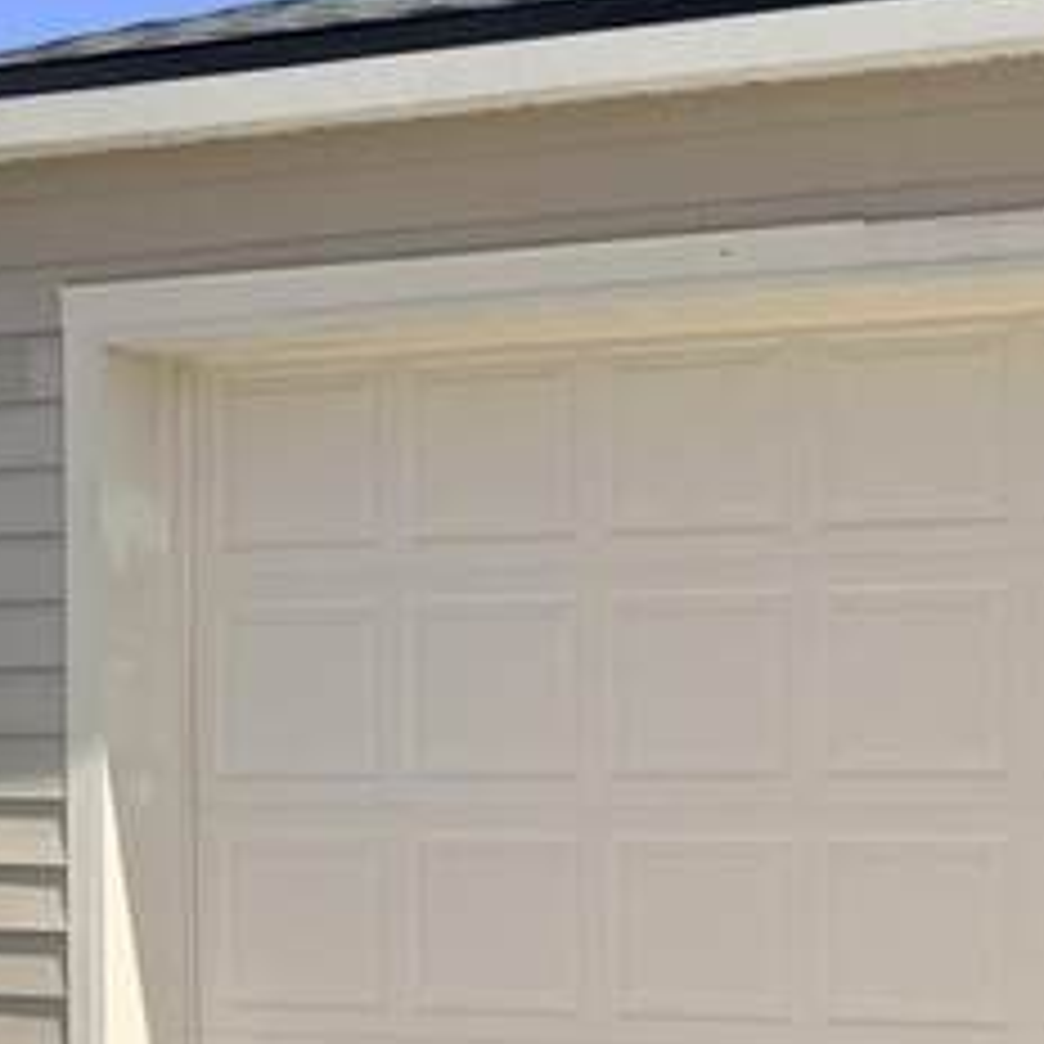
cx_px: 1836
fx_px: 3992
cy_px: 1130
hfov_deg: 13.5
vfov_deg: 14.6
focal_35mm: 117
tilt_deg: -3.6
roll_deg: -0.2
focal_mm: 6.76
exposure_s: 1/4405
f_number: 1.78
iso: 80
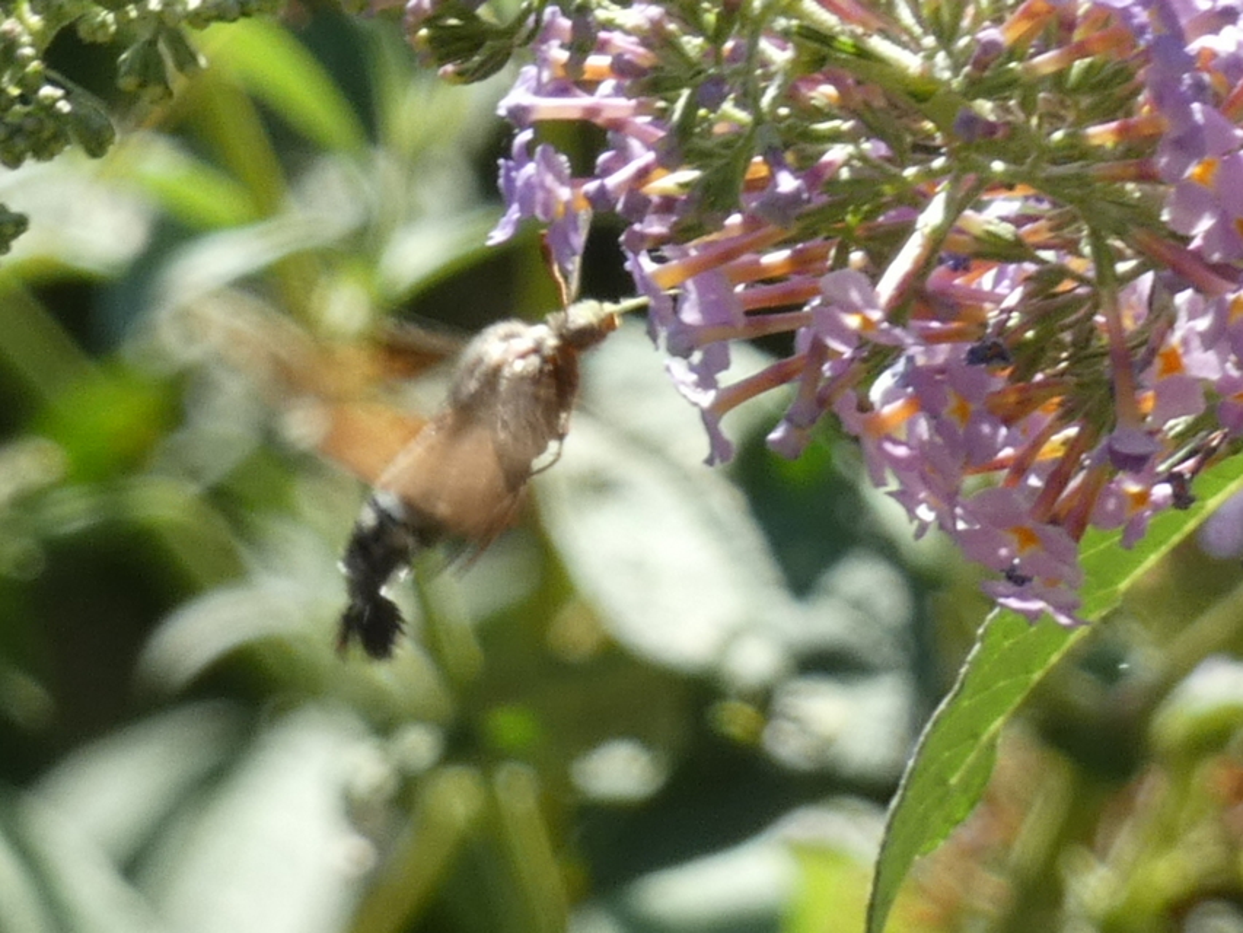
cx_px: 622
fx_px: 14365
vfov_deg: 3.7
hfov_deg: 5.0
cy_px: 466
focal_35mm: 400
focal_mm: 71.7
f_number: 5.6
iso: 100
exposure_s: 1/80
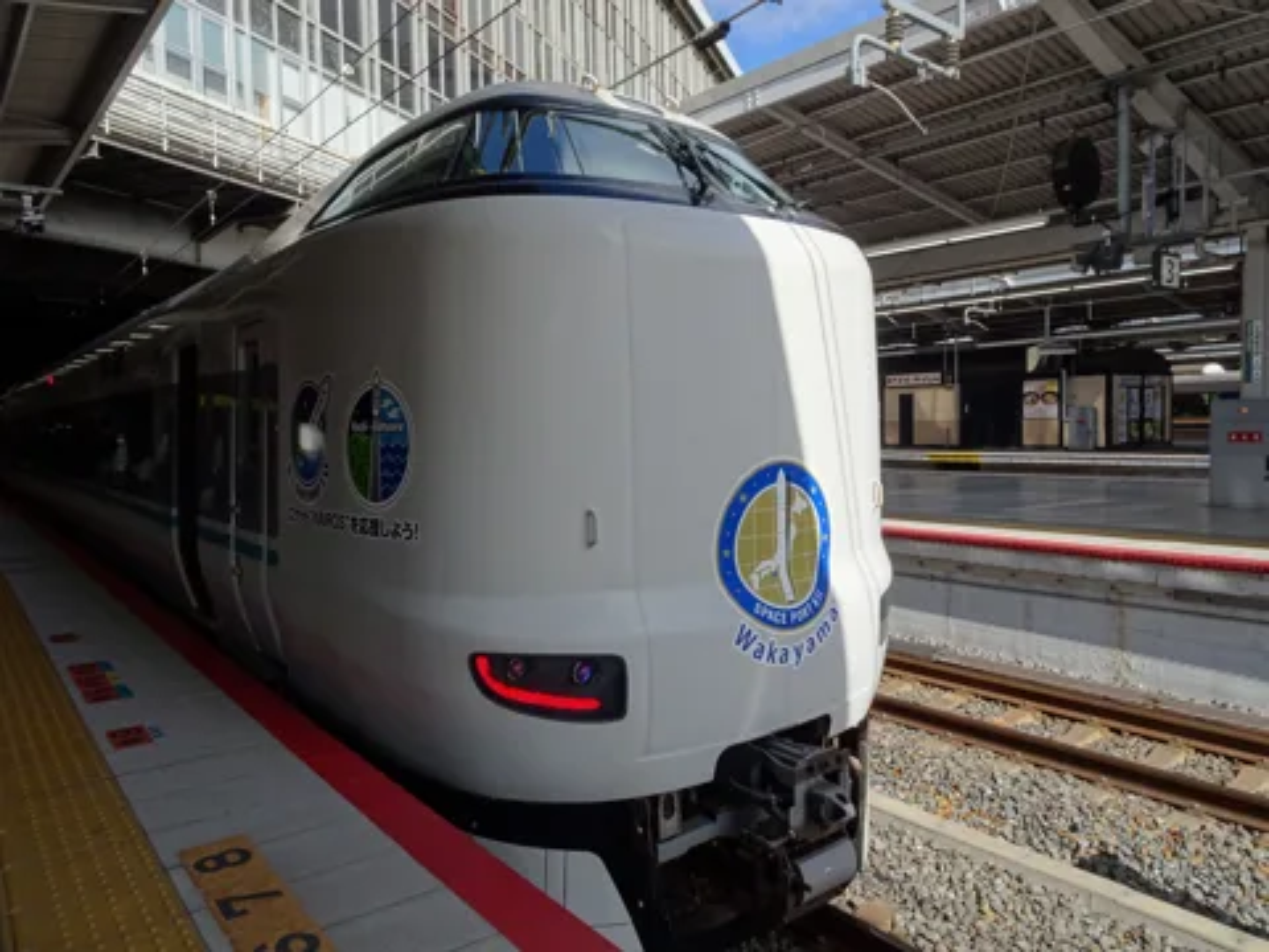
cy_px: 476
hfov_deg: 71.6
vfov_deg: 56.8
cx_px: 634
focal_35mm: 24
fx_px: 880
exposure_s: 1/400
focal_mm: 4.1
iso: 80
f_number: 4
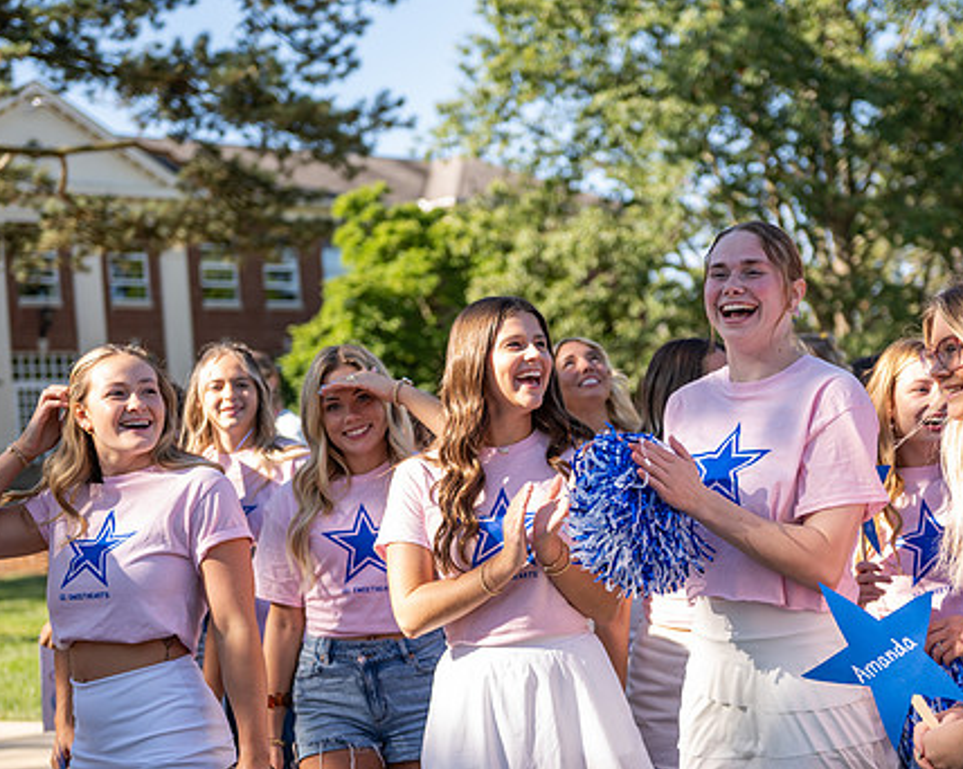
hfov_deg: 27.1
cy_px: 431
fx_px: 1994
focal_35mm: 70
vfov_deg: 21.8
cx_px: 549
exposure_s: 1/500
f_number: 3.2
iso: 125
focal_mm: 55
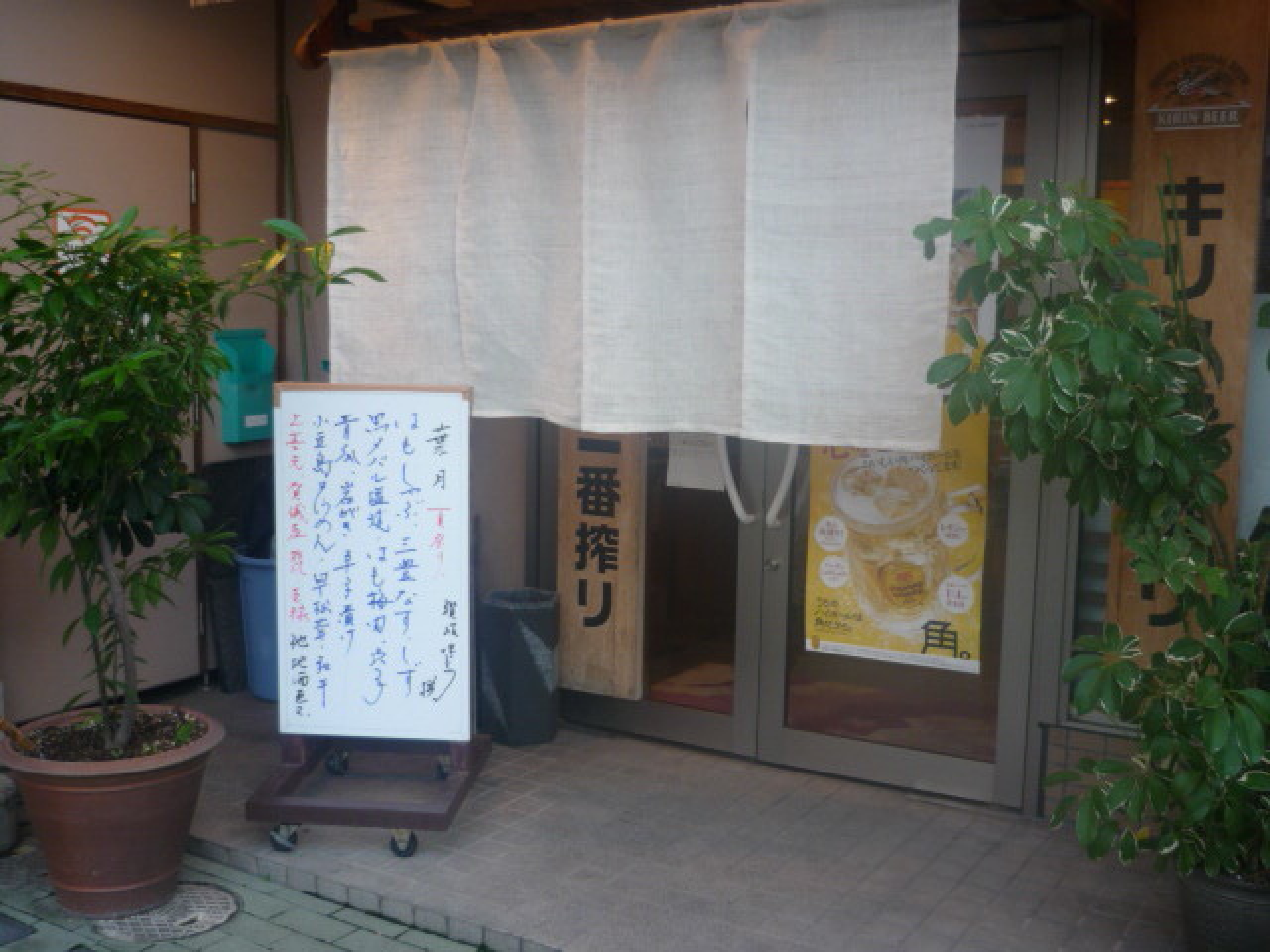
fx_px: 1357
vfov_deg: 38.7
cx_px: 635
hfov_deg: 50.1
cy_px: 476
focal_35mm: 37
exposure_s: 1/30
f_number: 2.8
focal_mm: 5.5
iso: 100
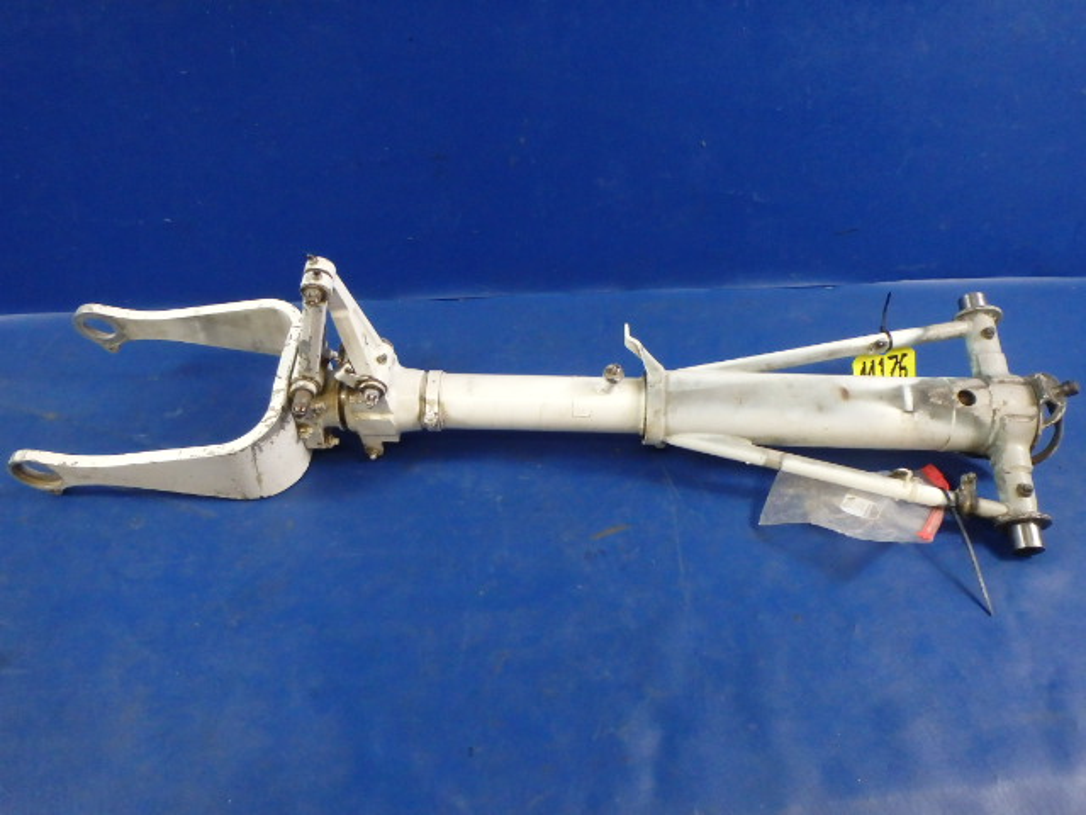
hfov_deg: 63.4
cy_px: 408
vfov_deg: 49.7
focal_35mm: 28
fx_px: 878
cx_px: 543
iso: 800
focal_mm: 5
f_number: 3.9
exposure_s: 1/30
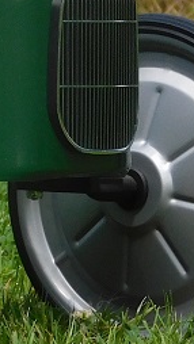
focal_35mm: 731
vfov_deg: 3.0
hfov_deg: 1.7
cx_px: -377
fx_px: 6681
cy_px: -57
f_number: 5.1
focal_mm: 26.3
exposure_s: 1/400
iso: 125
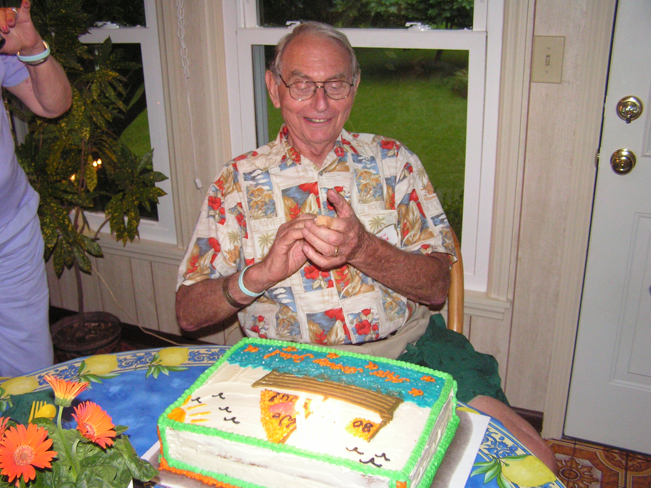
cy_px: 244
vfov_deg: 37.7
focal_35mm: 38
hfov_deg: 49.0
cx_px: 326
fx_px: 715
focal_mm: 6.3
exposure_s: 1/40
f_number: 2.8
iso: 200
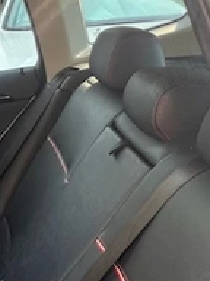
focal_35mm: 54
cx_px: -158
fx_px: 438
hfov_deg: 20.2
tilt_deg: -32.7
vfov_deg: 32.1
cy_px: 296
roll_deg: +5.1
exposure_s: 1/99
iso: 160
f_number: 1.8
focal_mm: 1.57
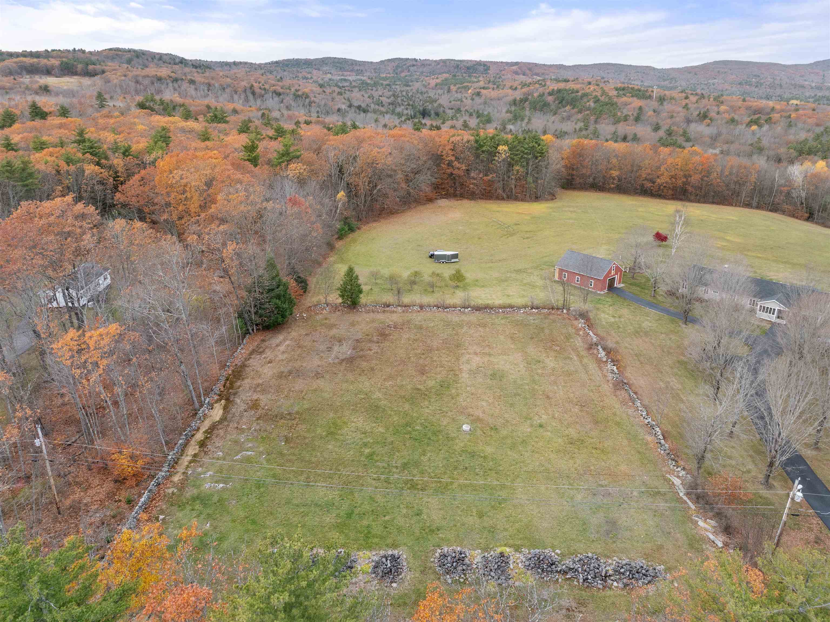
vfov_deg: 56.8
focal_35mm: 24
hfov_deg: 71.6
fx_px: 575
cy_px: 311
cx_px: 415
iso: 180
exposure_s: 1/1000
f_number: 2.8
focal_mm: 12.29
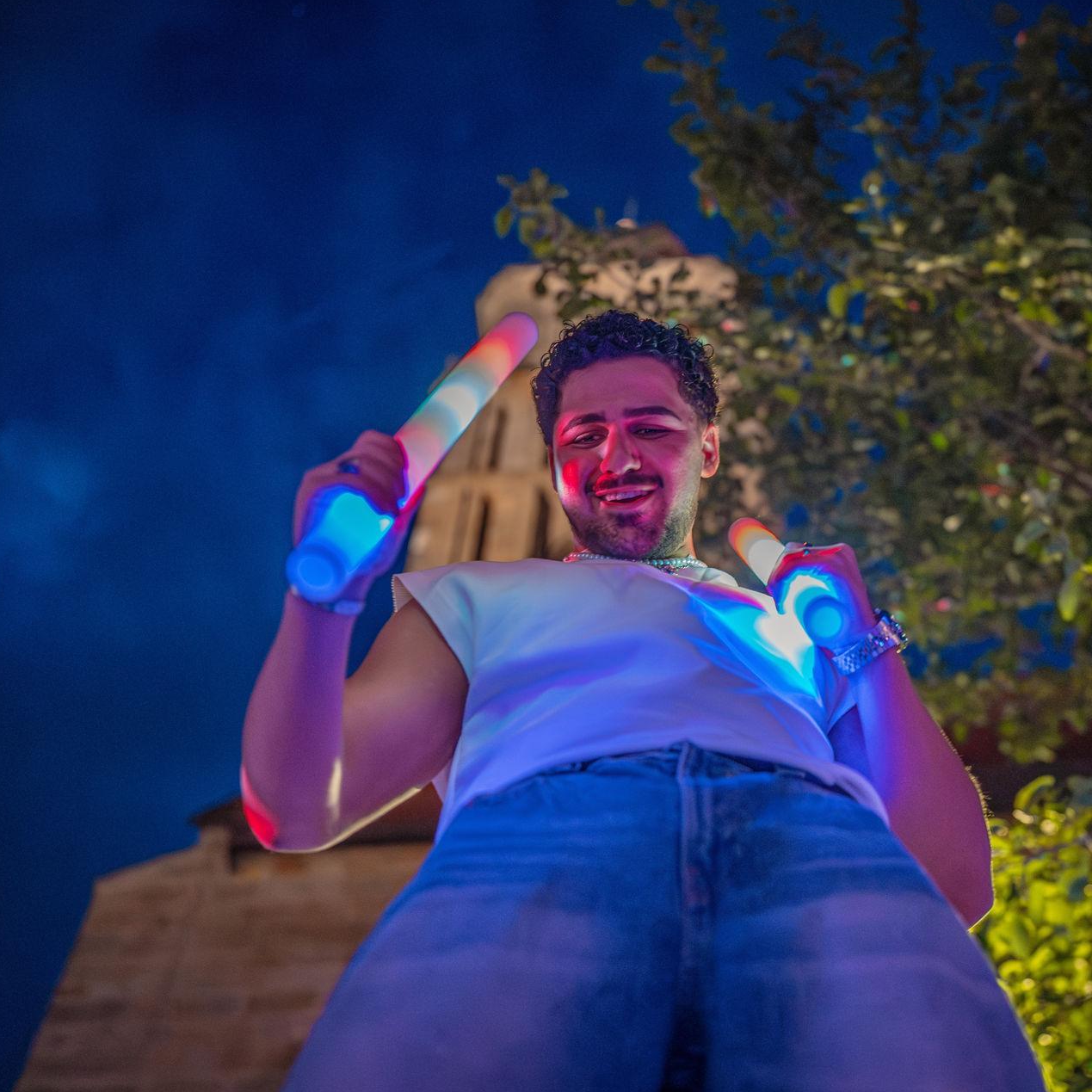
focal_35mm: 45
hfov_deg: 37.3
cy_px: 542
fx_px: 1606
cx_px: 693
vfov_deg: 37.6
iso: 25600
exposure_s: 1/125
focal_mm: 35
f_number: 2
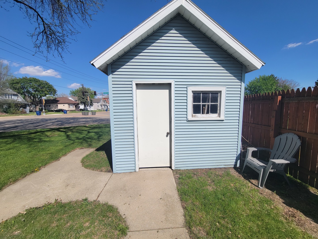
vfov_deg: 89.9
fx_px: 119
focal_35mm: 13
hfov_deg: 106.2
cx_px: 159
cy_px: 120
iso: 50
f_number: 2.2
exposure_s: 1/2586
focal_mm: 2.2
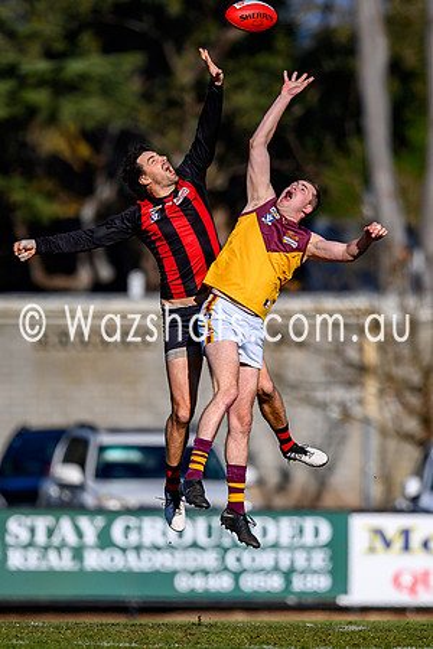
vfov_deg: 2.2
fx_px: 16986
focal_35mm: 942
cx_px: 218
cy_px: 404
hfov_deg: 1.5
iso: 160
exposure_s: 1/3200
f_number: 4
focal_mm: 500
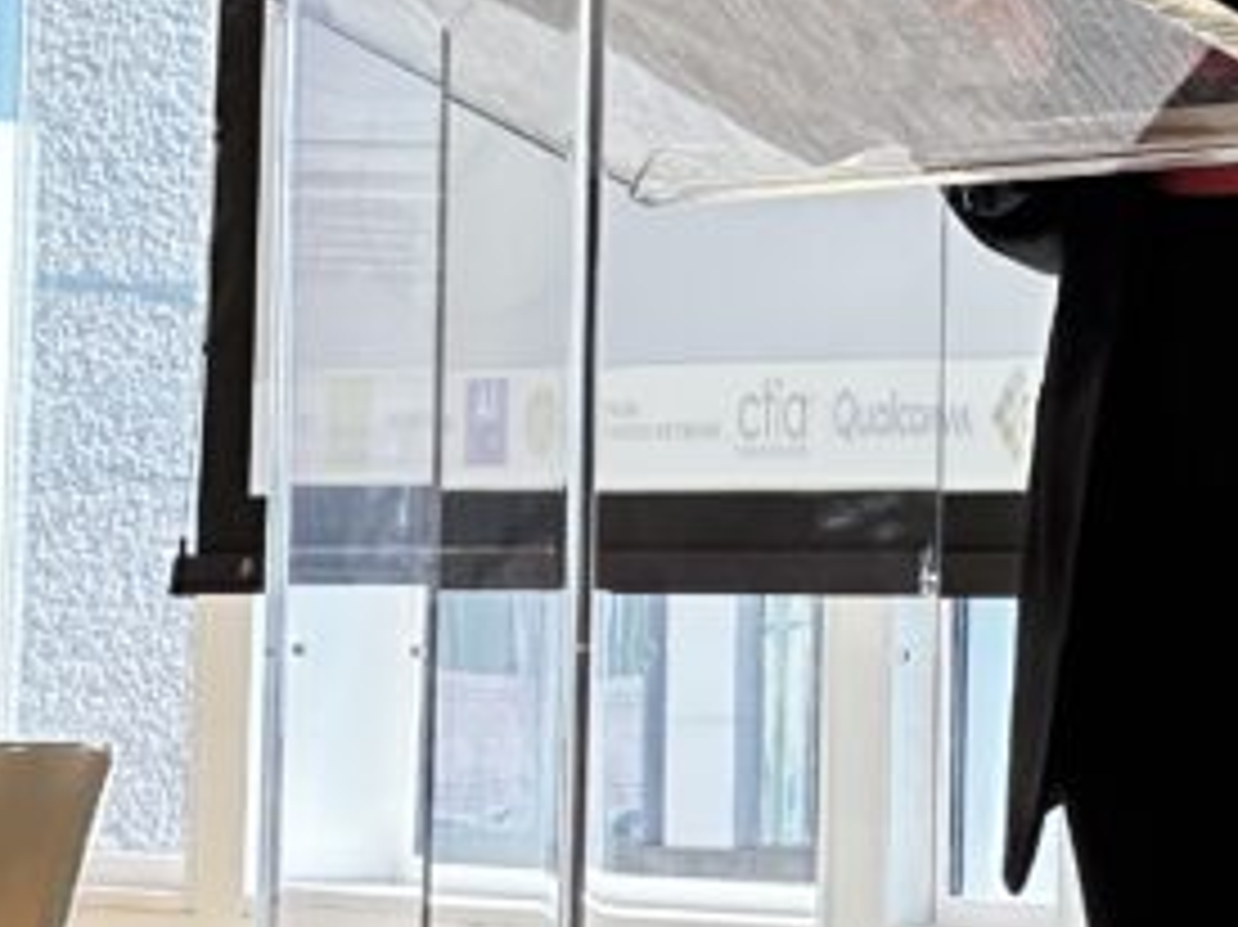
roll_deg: -0.5
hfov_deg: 6.8
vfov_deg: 5.1
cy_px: -342
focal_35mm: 287
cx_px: 1549
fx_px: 10260
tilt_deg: +5.6
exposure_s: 1/100
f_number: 2.8
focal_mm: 9
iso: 125
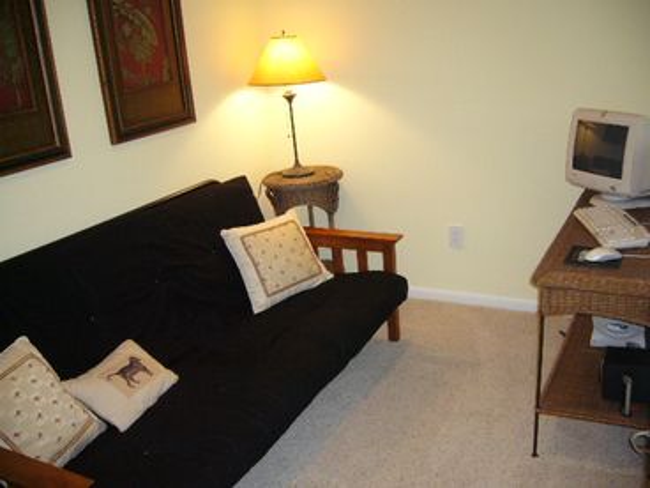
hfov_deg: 52.6
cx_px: 325
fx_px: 657
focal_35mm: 35
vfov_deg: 40.7
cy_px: 244
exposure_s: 1/60
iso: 200
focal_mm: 5.8
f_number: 2.8
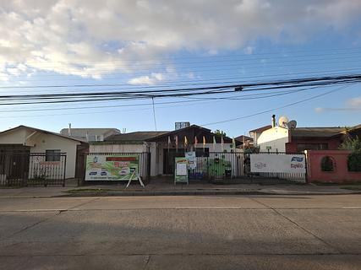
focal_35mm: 23
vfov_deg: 58.9
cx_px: 180
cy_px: 135
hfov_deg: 73.9
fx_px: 240
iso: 50
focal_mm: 5.54
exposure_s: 1/565
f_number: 1.8
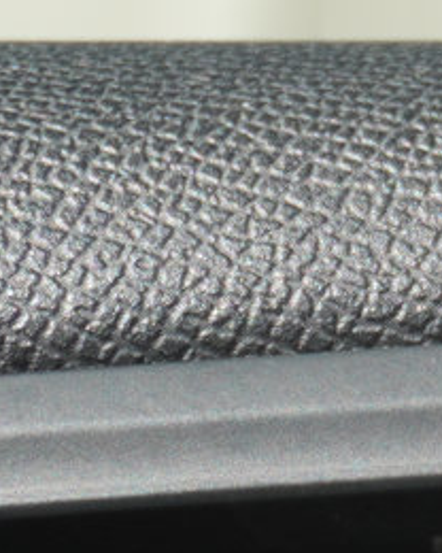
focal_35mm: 368
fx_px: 6017
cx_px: 1458
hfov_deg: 4.0
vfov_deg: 5.2
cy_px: 1132
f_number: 5.6
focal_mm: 34
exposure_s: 1/100
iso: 100
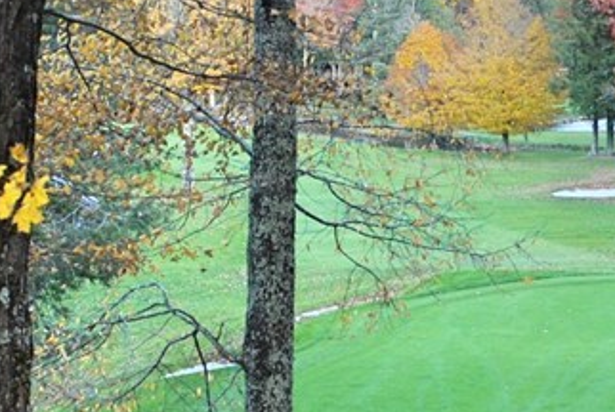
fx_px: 2242
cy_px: 282
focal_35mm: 131
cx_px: 497
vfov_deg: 10.5
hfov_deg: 15.5
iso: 200
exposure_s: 1/80
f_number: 5
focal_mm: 26
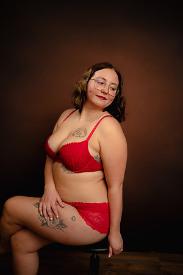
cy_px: 138
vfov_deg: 54.4
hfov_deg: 37.9
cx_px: 92
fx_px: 267
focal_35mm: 35
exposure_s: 1/160
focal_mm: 35
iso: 100
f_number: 2
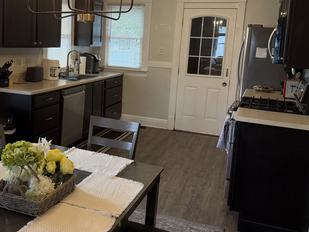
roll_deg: -2.5
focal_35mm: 41
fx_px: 366
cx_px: 107
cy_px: 93
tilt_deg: -8.5
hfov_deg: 45.2
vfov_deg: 35.0
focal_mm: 6.76
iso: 200
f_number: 1.78
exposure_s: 1/120
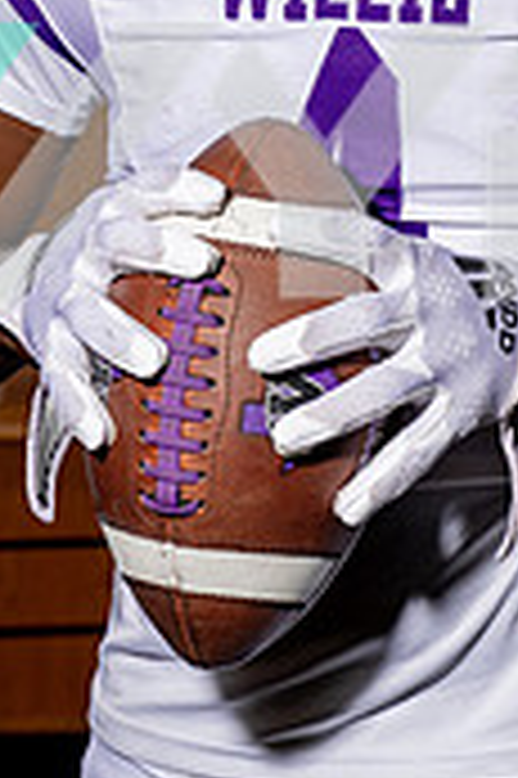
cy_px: -153
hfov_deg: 7.5
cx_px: 441
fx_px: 3936
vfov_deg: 11.1
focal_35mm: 182
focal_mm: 70
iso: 100
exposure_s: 1/250
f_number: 5.6
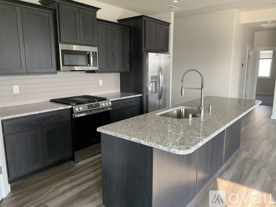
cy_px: 104
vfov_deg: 53.0
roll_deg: -0.1
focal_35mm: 26
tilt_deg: -11.6
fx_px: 207
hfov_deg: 67.3
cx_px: 138
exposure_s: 1/87
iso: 100
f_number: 1.8
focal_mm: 4.25
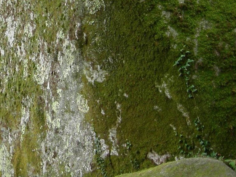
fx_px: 668
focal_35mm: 98
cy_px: -19
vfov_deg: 14.7
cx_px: -47
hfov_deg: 18.9
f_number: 3
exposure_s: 1/23.4
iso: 64
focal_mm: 7.5
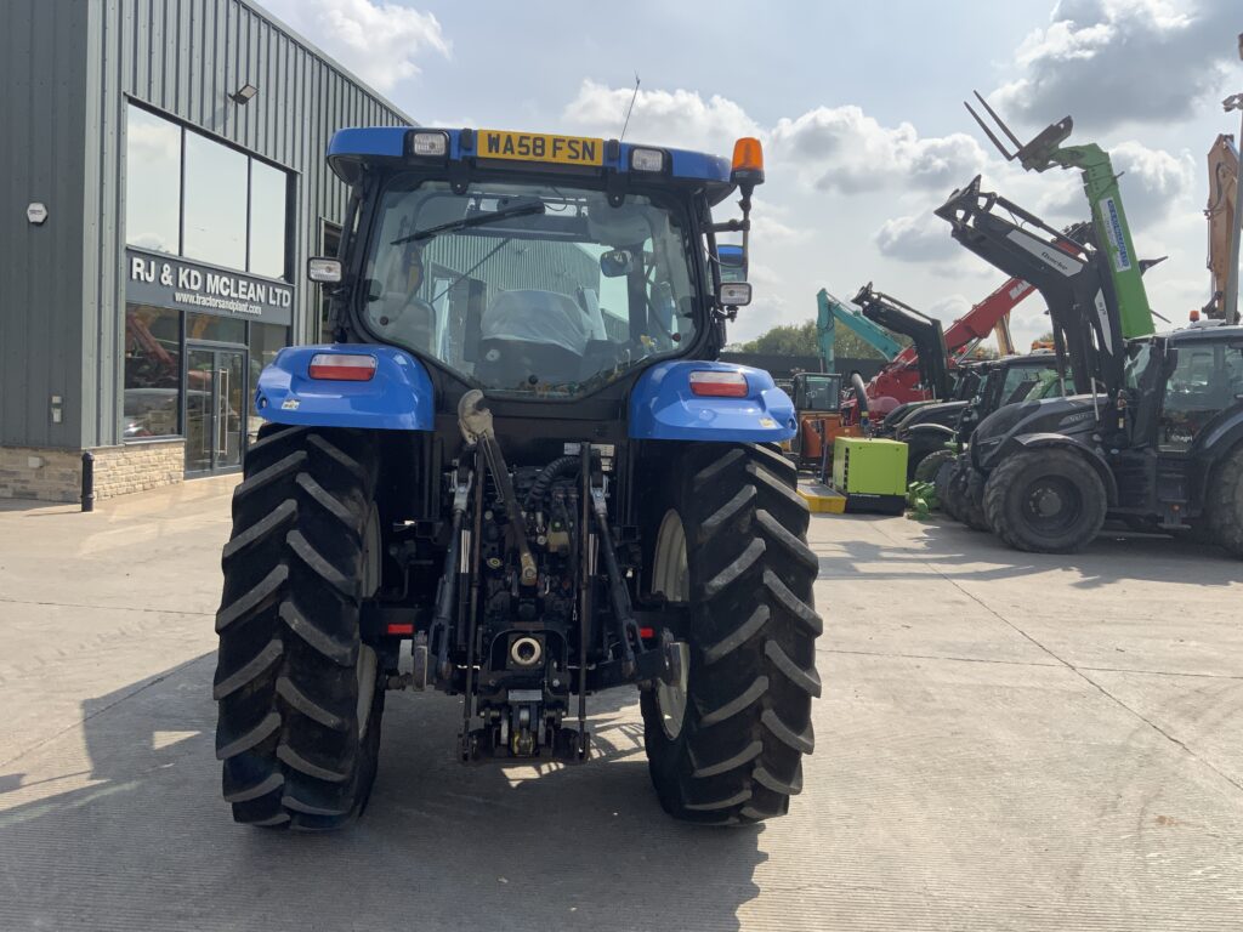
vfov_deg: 48.2
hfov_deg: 61.7
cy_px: 466
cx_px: 622
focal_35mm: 29
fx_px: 1041
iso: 16
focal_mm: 3
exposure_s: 1/2058
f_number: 1.8
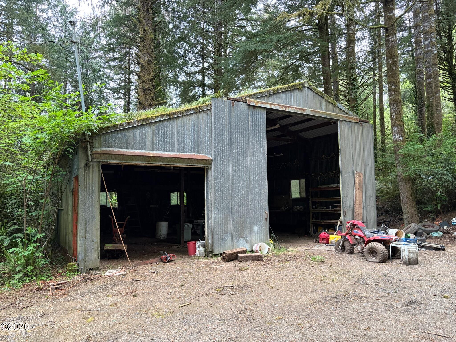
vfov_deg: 53.1
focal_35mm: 26
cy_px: 171
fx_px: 343
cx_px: 228
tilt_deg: +6.2
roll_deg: +1.4
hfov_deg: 67.3
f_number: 1.6
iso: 250
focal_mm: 5.96
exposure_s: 1/60
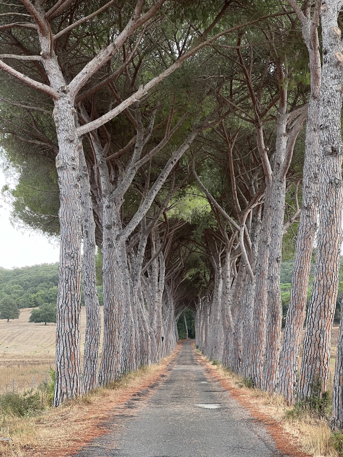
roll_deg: +0.6
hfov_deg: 16.8
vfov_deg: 22.2
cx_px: 195
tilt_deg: +5.0
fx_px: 1163
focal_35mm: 88
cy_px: 248
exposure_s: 1/122
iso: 64
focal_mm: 9
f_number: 2.8
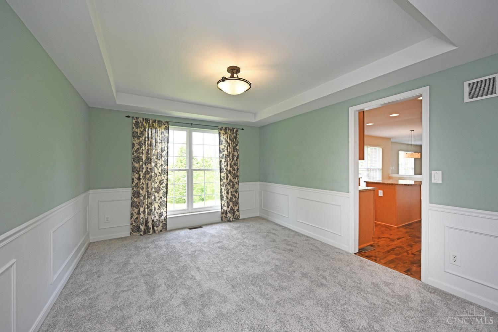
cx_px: 249
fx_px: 194
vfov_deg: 81.2
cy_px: 166
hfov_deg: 104.3
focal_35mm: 14
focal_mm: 14
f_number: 4.5
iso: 200
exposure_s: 1/60
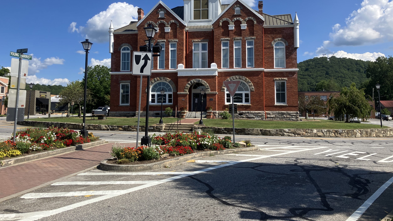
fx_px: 323
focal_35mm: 31
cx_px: 195
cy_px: 77
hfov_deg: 62.6
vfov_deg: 37.4
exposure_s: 1/2024
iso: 32
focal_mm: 3.99
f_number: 1.8
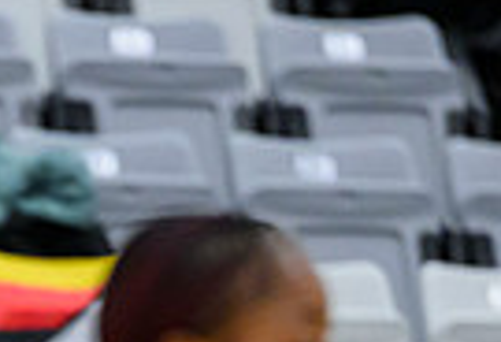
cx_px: -248
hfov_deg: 1.7
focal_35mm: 1187
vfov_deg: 1.2
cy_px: 864
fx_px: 16632
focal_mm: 200
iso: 4000
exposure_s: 1/1000
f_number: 3.2
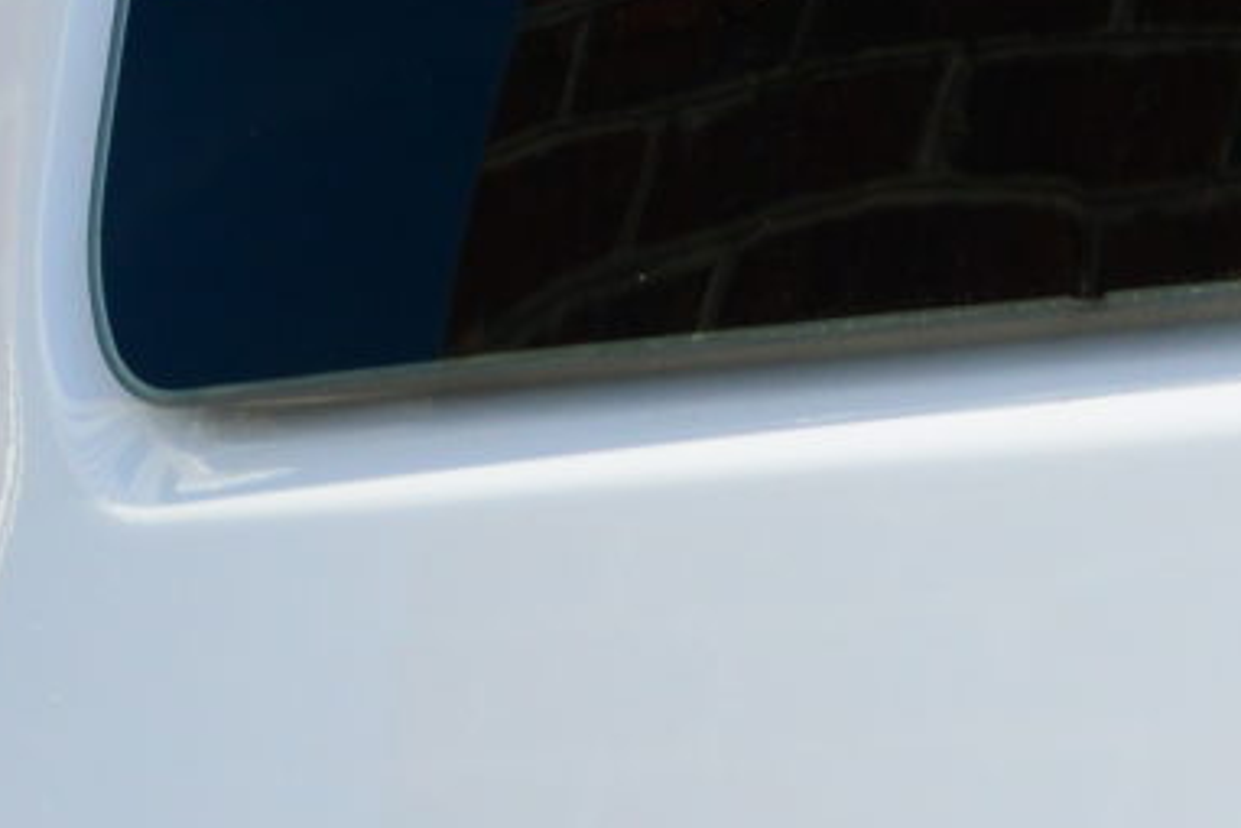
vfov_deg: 2.9
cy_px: 1820
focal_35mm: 469
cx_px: 120
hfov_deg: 4.4
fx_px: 16173
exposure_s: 1/250
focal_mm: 70
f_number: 16
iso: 500
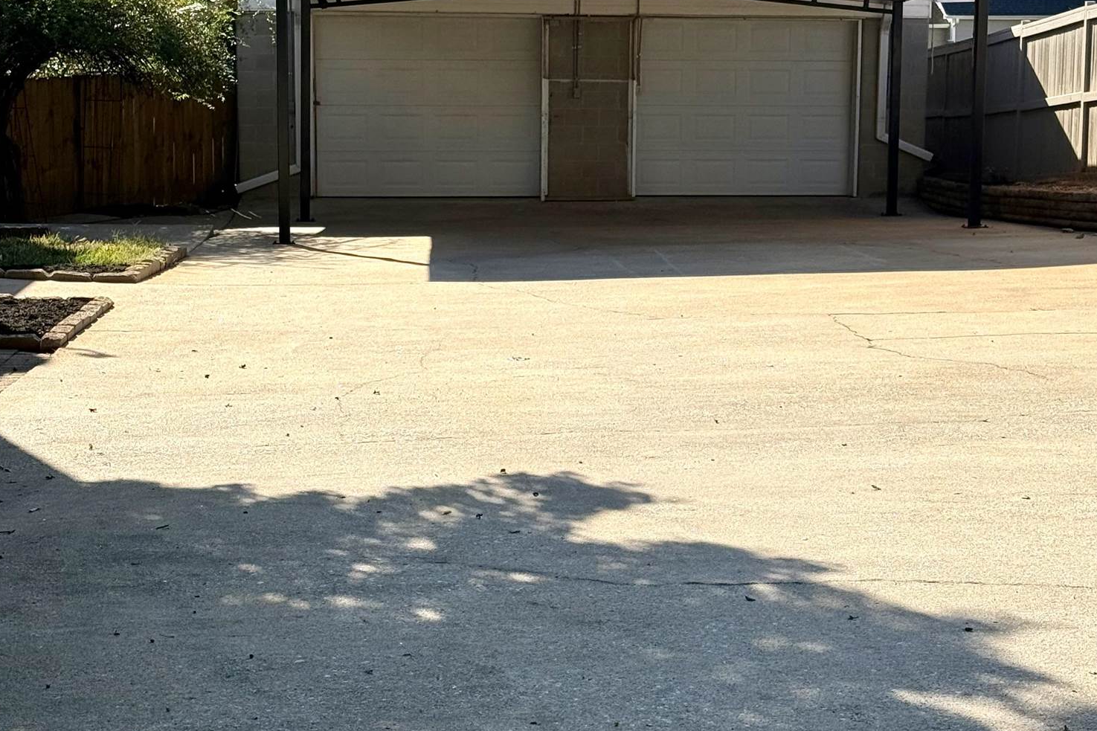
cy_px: 191
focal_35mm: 78
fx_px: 2376
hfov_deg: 26.0
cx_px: 631
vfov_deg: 17.4
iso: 64
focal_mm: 6.76
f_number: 1.78
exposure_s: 1/3704
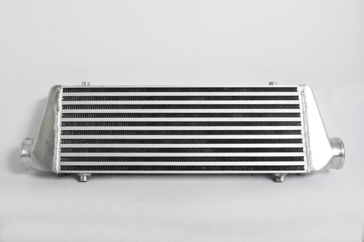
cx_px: 182
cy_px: 121
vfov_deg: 34.1
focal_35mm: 39
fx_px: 394
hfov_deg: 49.6
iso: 3200
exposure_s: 1/200
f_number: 22
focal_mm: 26
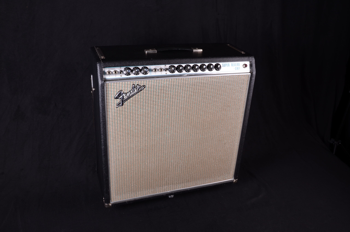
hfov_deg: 59.6
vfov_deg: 41.5
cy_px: 116
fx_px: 306
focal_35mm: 32
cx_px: 175
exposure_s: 1/200
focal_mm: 21
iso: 200
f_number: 13
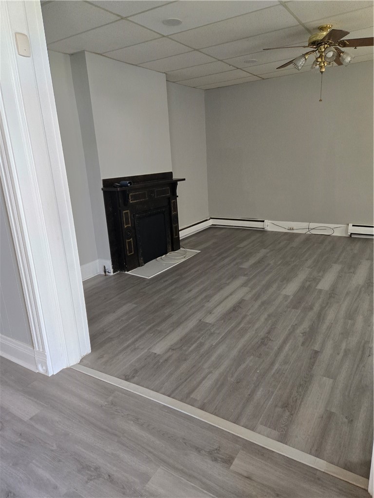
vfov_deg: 73.9
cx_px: 187
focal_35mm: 23
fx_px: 331
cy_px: 249
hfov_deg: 58.9
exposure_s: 1/120
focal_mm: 5.4
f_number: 1.8
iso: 500
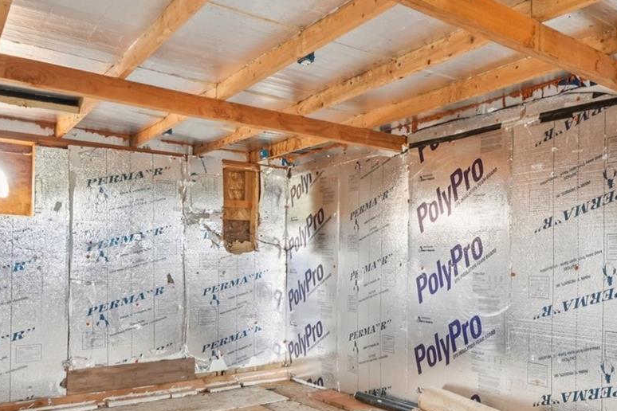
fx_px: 531
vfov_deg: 42.2
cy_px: 240
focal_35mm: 31
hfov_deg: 57.0
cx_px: 469
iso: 800
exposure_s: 1
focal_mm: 10
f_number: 8
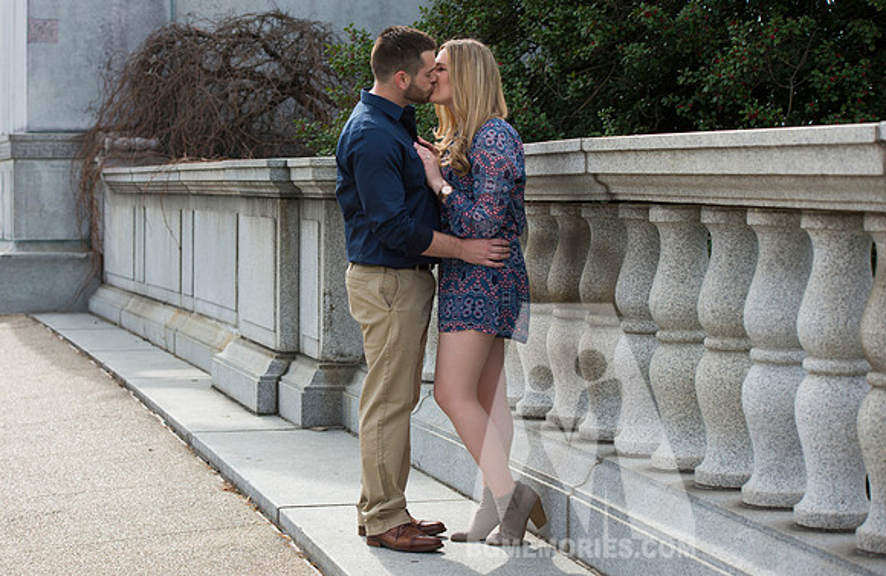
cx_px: 357
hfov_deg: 24.2
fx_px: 2059
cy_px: 253
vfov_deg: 15.9
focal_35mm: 84
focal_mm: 70
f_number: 5.6
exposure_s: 1/400
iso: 160
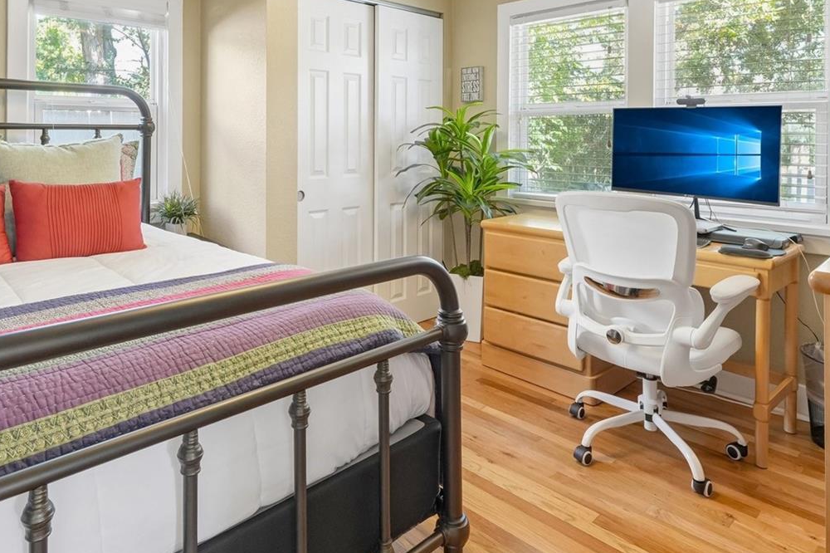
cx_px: 350
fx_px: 553
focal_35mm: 24
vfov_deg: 50.6
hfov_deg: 73.3
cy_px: 130
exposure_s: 1/6
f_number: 8
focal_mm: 10
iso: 800
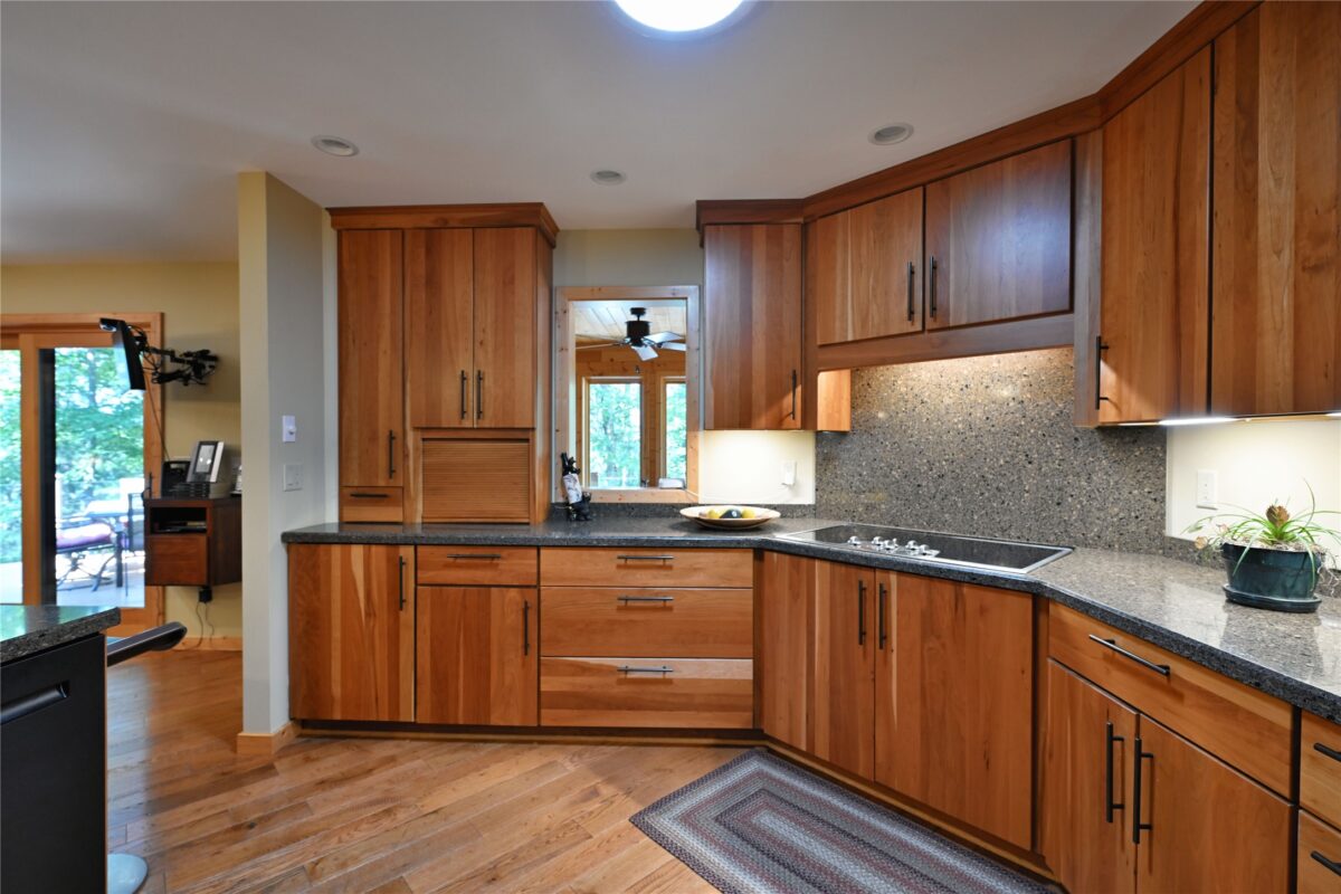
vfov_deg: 73.7
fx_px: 596
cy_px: 447
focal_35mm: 16
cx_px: 670
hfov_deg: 96.7
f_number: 5.6
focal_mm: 16
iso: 400
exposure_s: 1/15
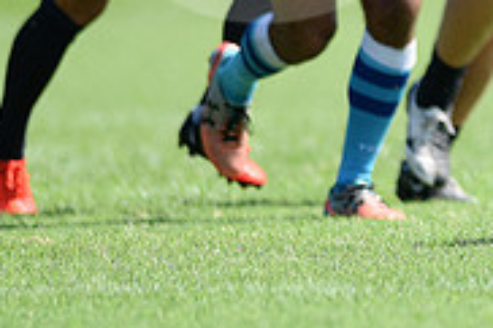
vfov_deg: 1.4
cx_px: 726
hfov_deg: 2.2
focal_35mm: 956
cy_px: -169
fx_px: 13080
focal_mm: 300
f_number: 2.8
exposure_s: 1/1600
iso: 200
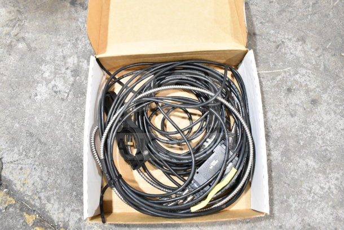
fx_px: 258
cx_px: 172
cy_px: 115
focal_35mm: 27
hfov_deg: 67.4
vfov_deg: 48.0
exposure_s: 1/200
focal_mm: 18
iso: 6400
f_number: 7.1
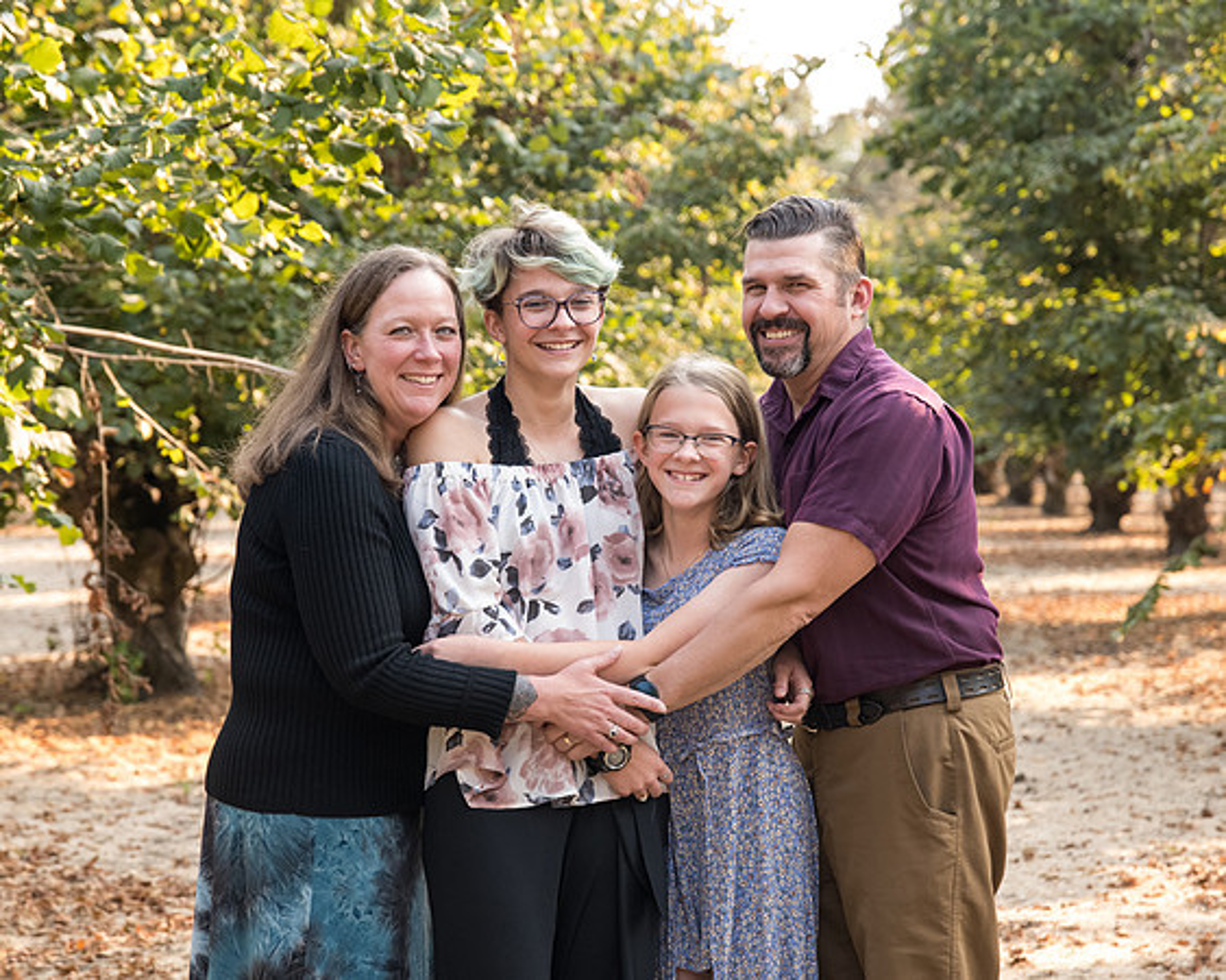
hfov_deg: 23.9
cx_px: 613
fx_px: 2893
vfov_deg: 19.2
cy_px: 519
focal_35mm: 80
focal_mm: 62
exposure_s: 1/640
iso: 1250
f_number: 4
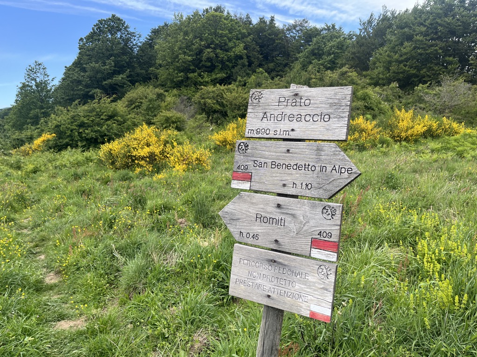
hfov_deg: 67.3
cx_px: 238
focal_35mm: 26
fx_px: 358
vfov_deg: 53.1
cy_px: 178
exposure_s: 1/1695
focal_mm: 5.1
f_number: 1.6
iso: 50
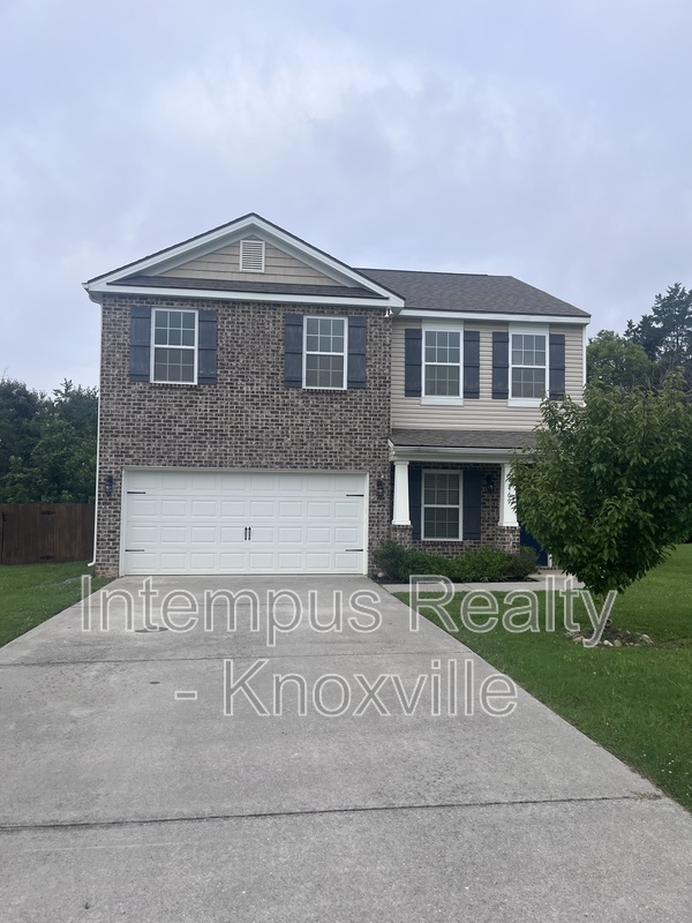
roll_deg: -1.4
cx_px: 346
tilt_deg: +3.0
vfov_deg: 67.3
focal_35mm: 26
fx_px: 693
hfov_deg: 53.1
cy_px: 462
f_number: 1.6
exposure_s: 1/5319
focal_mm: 5.1
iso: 50
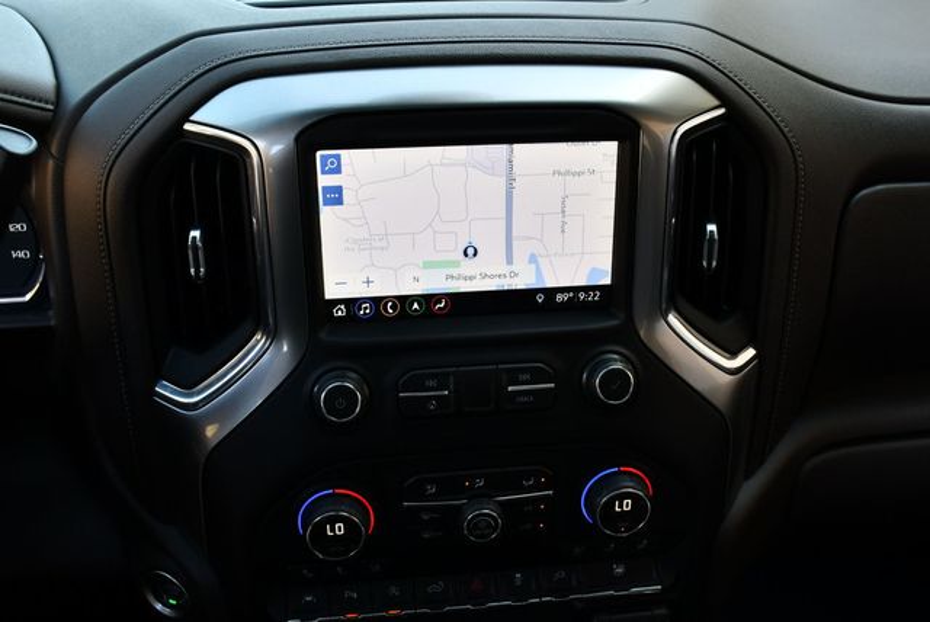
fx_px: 931
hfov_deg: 53.1
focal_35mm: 36
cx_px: 465
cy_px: 311
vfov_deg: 36.9
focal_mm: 18
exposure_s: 1/250
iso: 400
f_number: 4.5
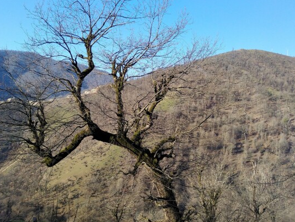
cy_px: 112
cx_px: 147
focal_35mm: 27
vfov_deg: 51.4
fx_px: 230
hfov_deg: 65.3
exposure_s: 1/803
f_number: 1.8
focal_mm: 3.59
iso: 100
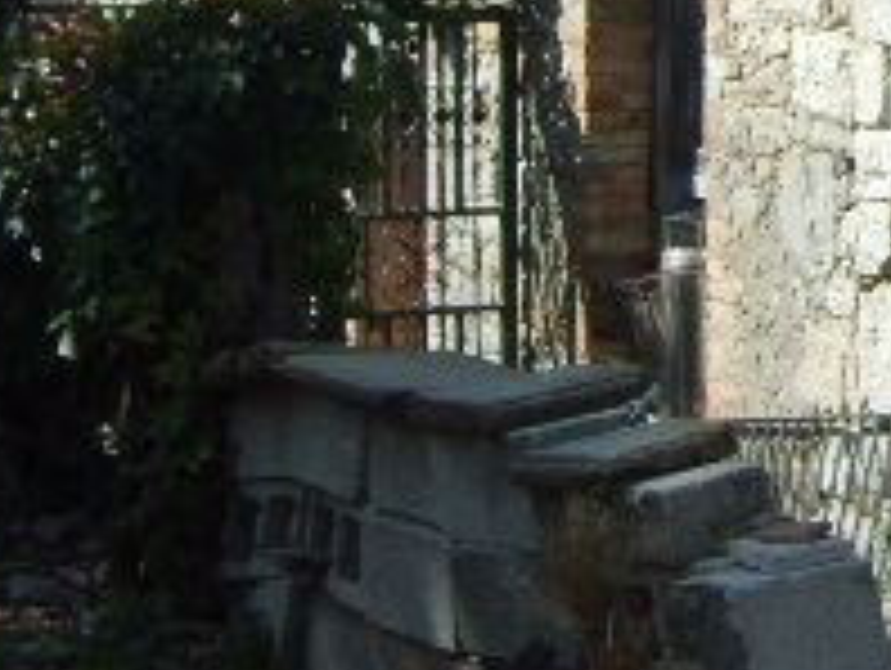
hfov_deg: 16.8
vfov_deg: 12.9
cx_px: 1012
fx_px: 2912
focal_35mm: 113
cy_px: -49
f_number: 2.8
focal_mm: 5.8
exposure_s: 1/1000
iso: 50
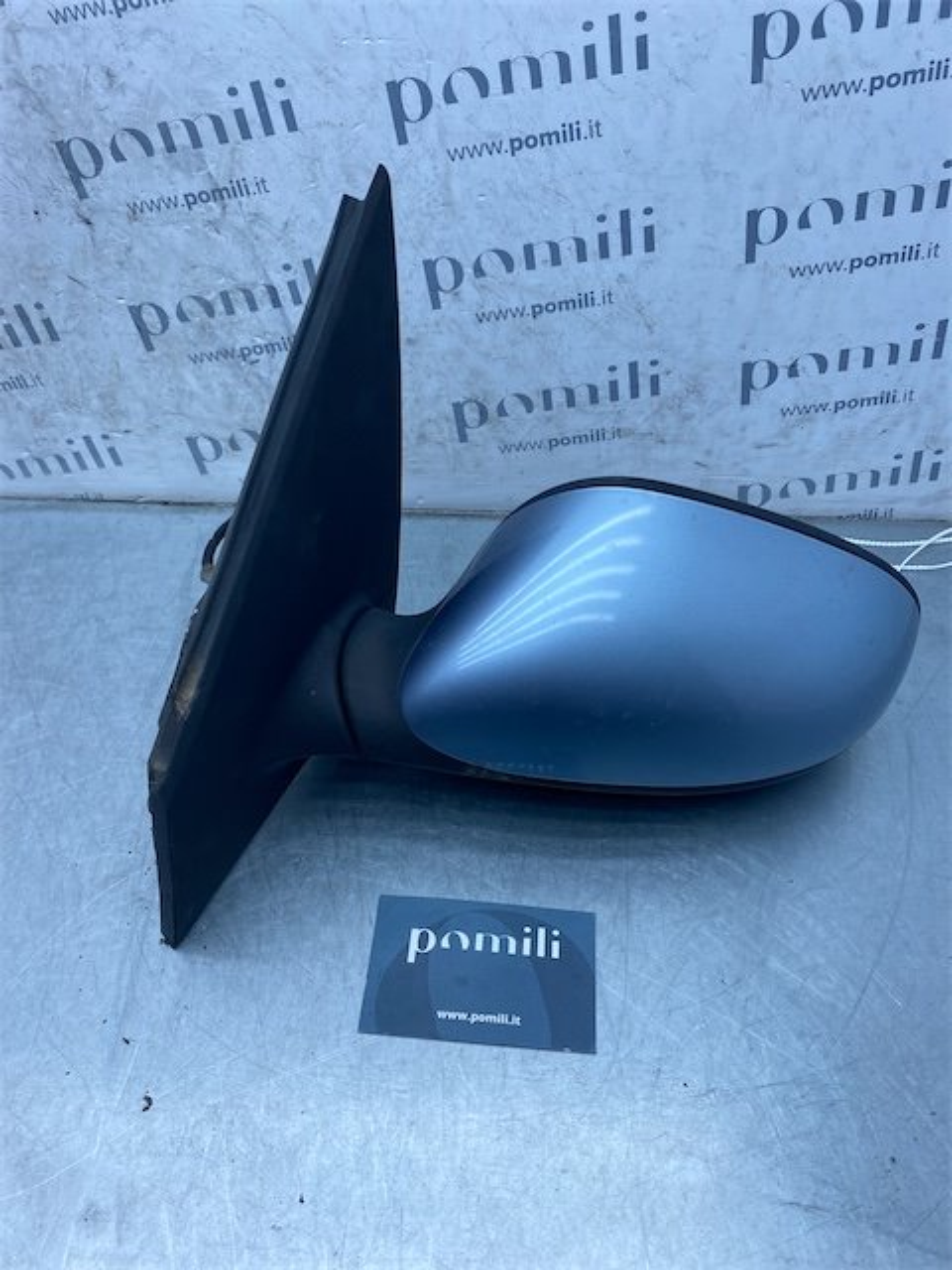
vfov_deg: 67.3
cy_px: 635
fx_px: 953
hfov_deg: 53.1
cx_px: 476
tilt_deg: -47.0
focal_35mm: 26
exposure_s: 1/810
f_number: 1.8
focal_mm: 4.25
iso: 32
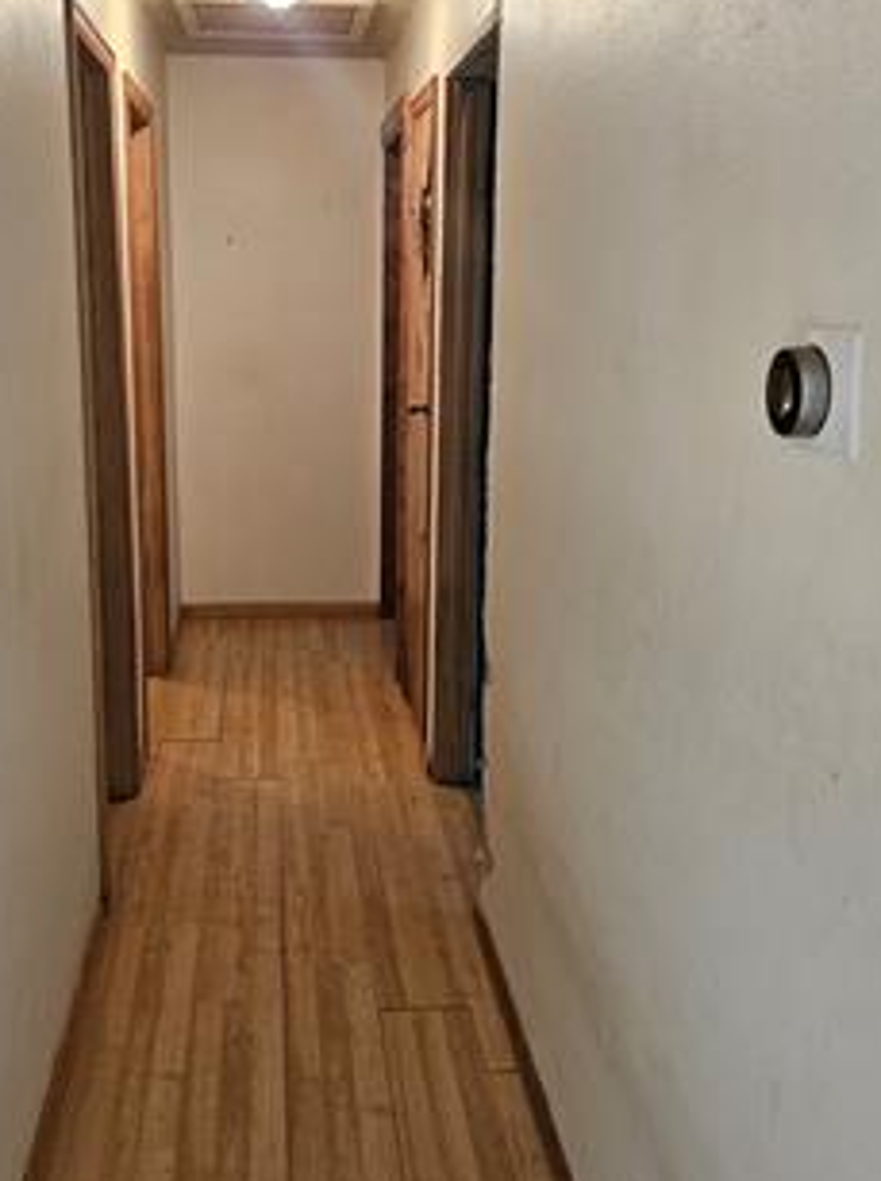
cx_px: 364
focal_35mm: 36
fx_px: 1226
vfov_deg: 51.3
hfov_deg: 39.4
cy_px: 527
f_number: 1.8
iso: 640
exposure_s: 1/60
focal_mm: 5.4
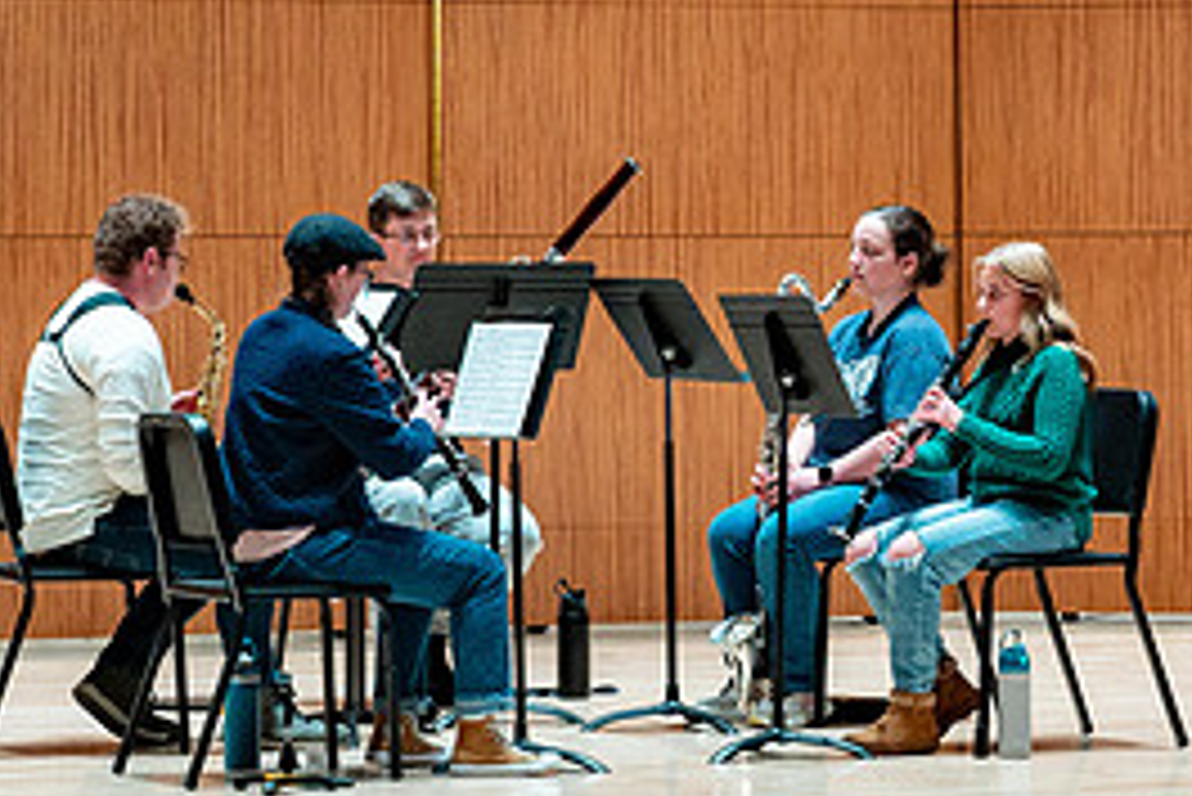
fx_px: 6096
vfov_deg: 7.4
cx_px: 672
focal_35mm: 184
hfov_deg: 11.2
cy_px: 54
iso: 1600
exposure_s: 1/160
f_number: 4
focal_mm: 70
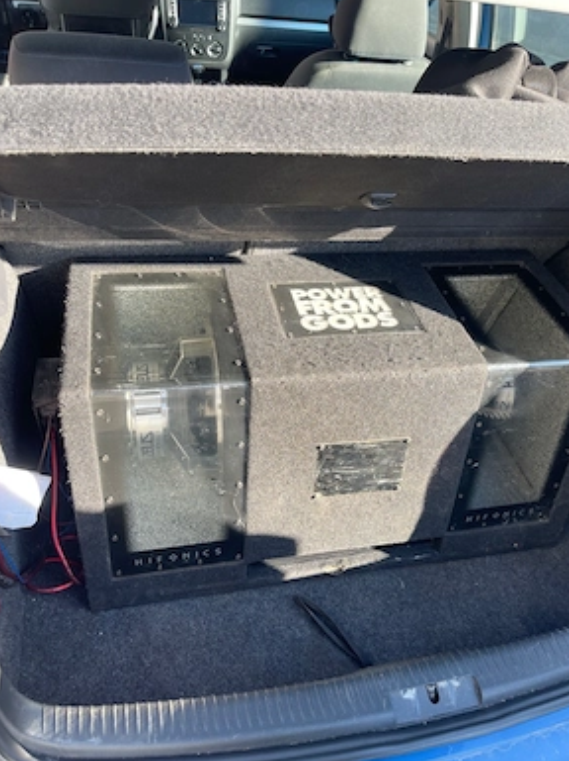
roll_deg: -8.6
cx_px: 292
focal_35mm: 26
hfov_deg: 53.0
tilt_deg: -44.0
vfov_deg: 67.4
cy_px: 380
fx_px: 571
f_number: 1.6
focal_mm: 5.1
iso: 32
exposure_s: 1/144
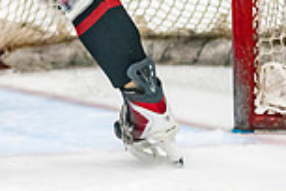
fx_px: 4790
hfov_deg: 3.4
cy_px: -75
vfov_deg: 2.3
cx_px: -227
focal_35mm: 603
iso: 3200
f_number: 2.8
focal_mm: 120
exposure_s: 1/640
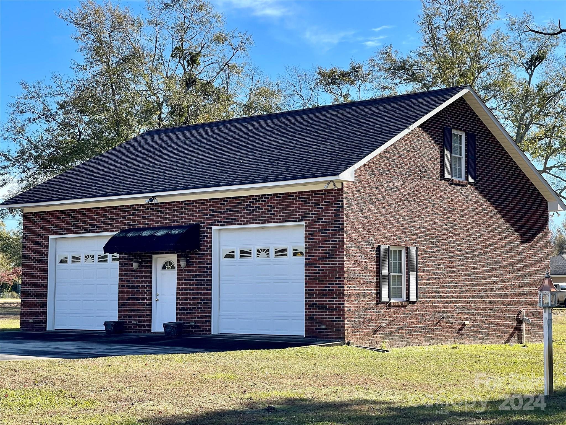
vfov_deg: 22.9
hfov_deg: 30.3
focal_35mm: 64
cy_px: 212
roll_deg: +0.3
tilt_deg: +5.1
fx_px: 1046
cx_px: 283
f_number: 2.2
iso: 20
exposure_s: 1/528
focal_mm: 7.5
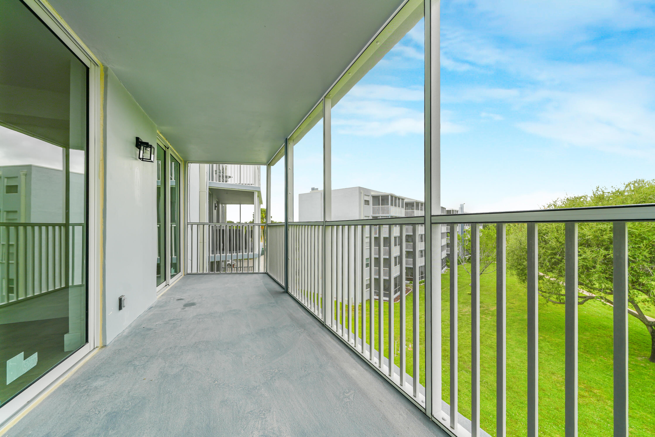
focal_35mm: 12
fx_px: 218
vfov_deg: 90.0
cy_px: 218
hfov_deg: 112.6
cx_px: 328
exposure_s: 1/80
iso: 100
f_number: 5.6
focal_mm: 12
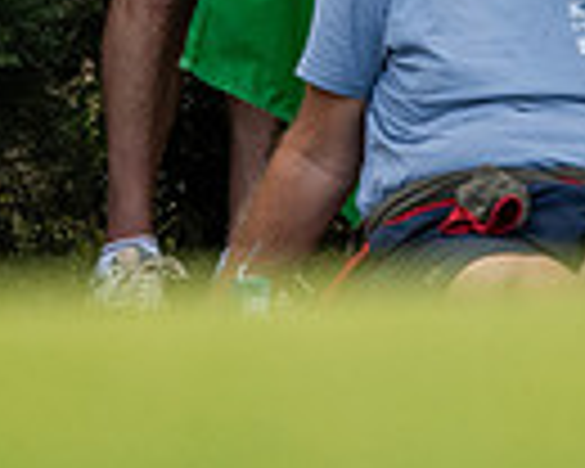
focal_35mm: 2129
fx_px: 36861
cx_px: -207
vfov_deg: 0.7
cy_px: -389
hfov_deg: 0.9
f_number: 6.3
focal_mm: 340
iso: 1250
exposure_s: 1/800
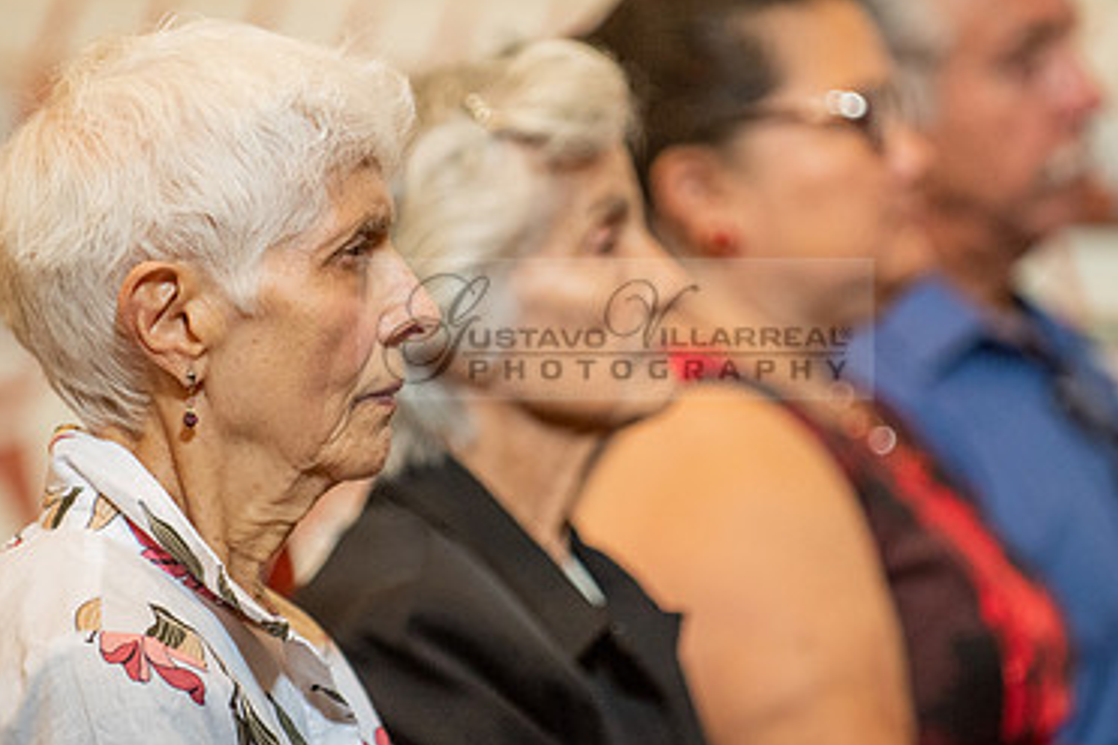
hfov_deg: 7.3
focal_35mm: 281
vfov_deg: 4.9
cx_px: 619
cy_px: 329
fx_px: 8726
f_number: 2.8
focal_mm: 180
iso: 1600
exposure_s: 1/125
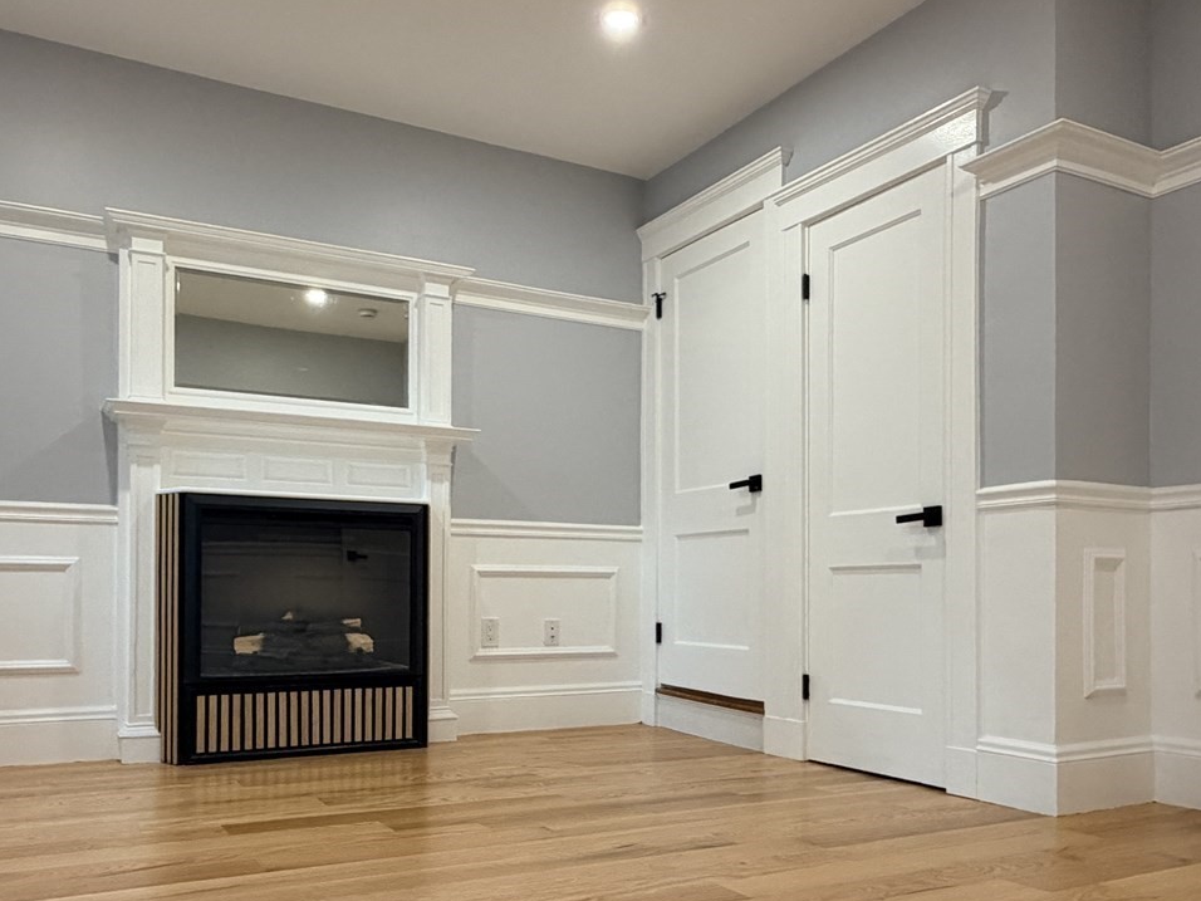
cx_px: 582
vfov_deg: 46.1
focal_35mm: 30
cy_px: 596
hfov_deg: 60.0
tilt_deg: +0.7
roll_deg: +0.0
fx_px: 1041
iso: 320
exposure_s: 1/120
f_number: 2.2
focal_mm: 2.22
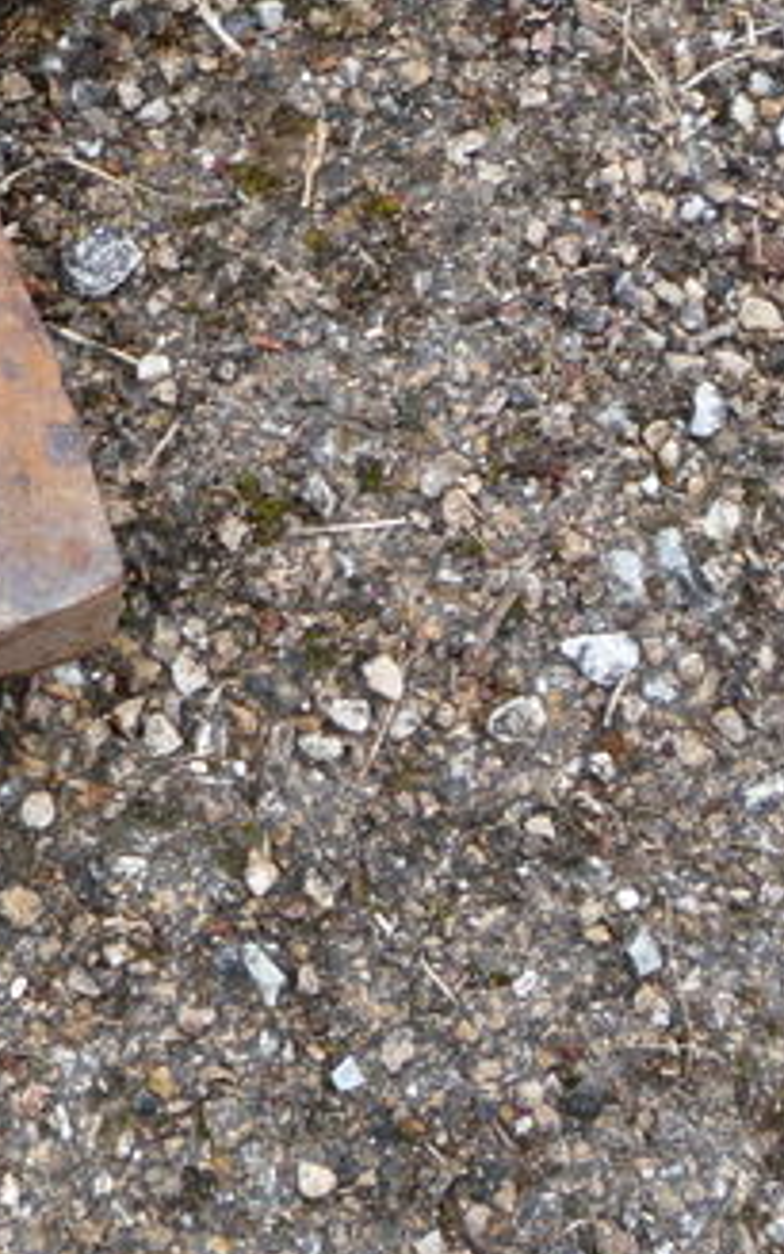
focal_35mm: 97
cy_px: 543
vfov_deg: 21.4
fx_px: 3316
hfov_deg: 13.0
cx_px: -229
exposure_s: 1/100
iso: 100
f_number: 3.3
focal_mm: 5.2
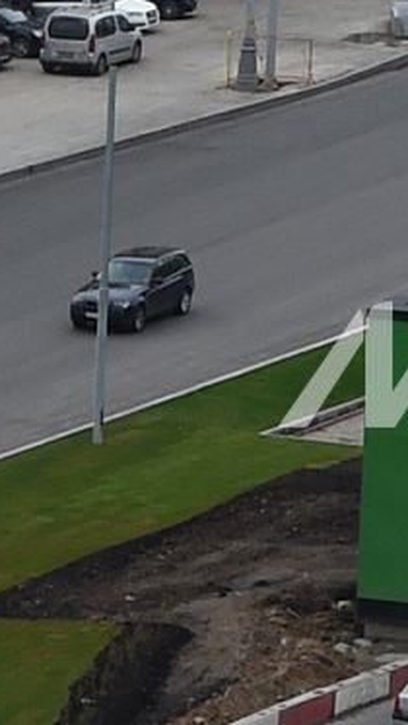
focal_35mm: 529
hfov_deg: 2.3
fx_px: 10167
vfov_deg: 4.0
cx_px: -1007
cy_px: 1705
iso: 1000
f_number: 5.6
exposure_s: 1/3200
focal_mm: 58
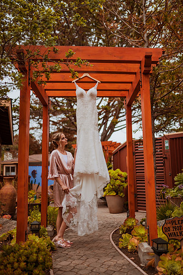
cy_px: 138
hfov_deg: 37.8
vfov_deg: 54.5
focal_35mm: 35
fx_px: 267
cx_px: 92
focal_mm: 35
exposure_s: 1/6400
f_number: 1.4
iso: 200
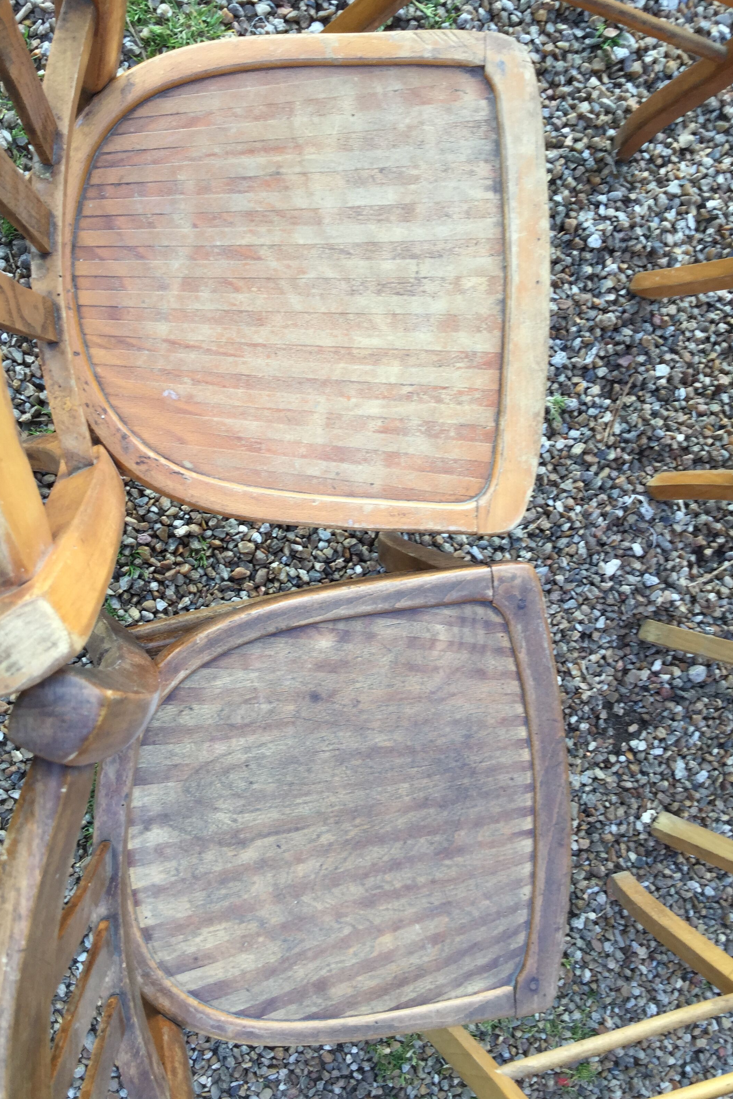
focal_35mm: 33
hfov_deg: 39.9
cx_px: 332
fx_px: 1008
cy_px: 550
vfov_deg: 57.2
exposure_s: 1/50
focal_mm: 3.3
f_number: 2.4
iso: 25
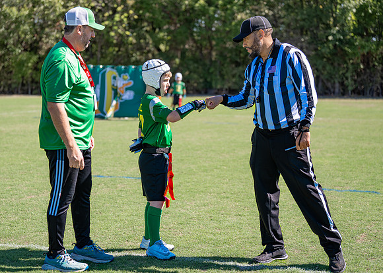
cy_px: 138
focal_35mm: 79
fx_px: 855
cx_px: 164
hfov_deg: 25.2
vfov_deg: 18.2
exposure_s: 1/1600
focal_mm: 70
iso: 160
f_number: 2.8
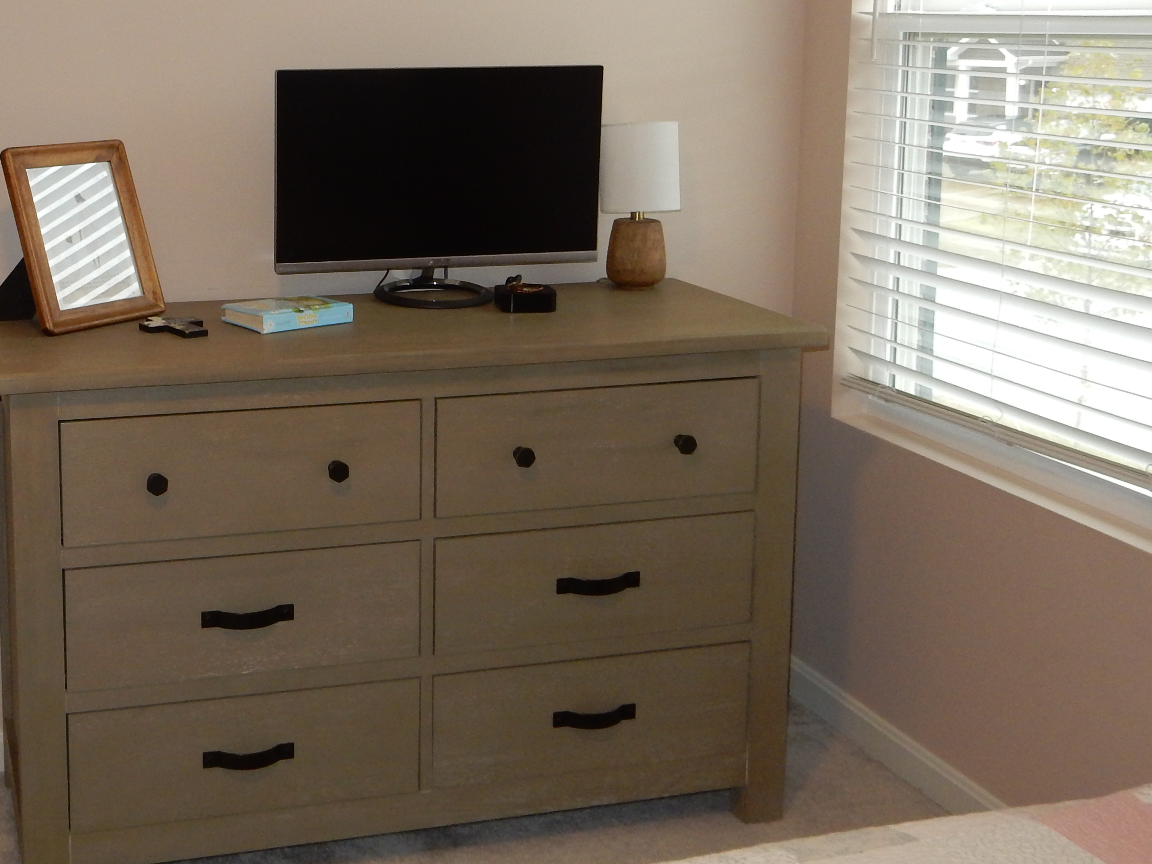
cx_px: 242
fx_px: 1464
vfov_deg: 32.2
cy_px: 213
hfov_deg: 41.2
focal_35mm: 44
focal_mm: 4.5
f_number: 3.7
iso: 200
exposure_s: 1/30
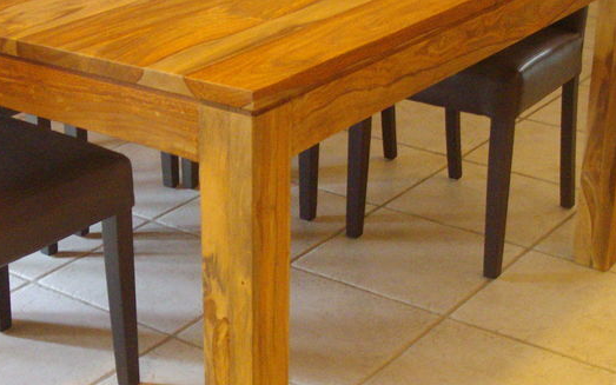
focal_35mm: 73
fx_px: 1226
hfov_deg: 28.2
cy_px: 205
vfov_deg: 17.9
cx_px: 256
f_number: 2.7
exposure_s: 1/15
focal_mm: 6
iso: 320
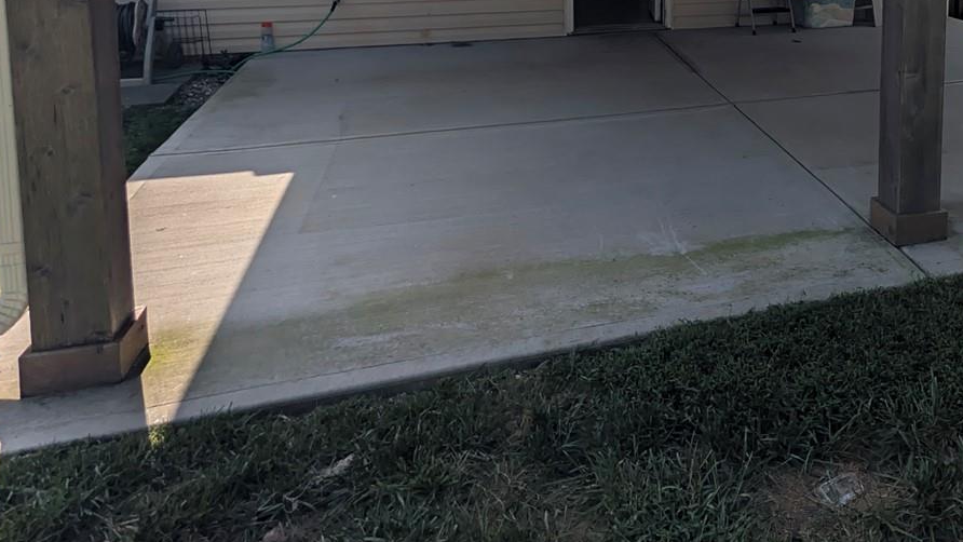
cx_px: 785
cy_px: -42
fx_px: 766
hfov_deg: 58.8
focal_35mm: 30
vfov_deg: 34.2
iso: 28
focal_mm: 2.02
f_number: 1.7
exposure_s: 1/6494
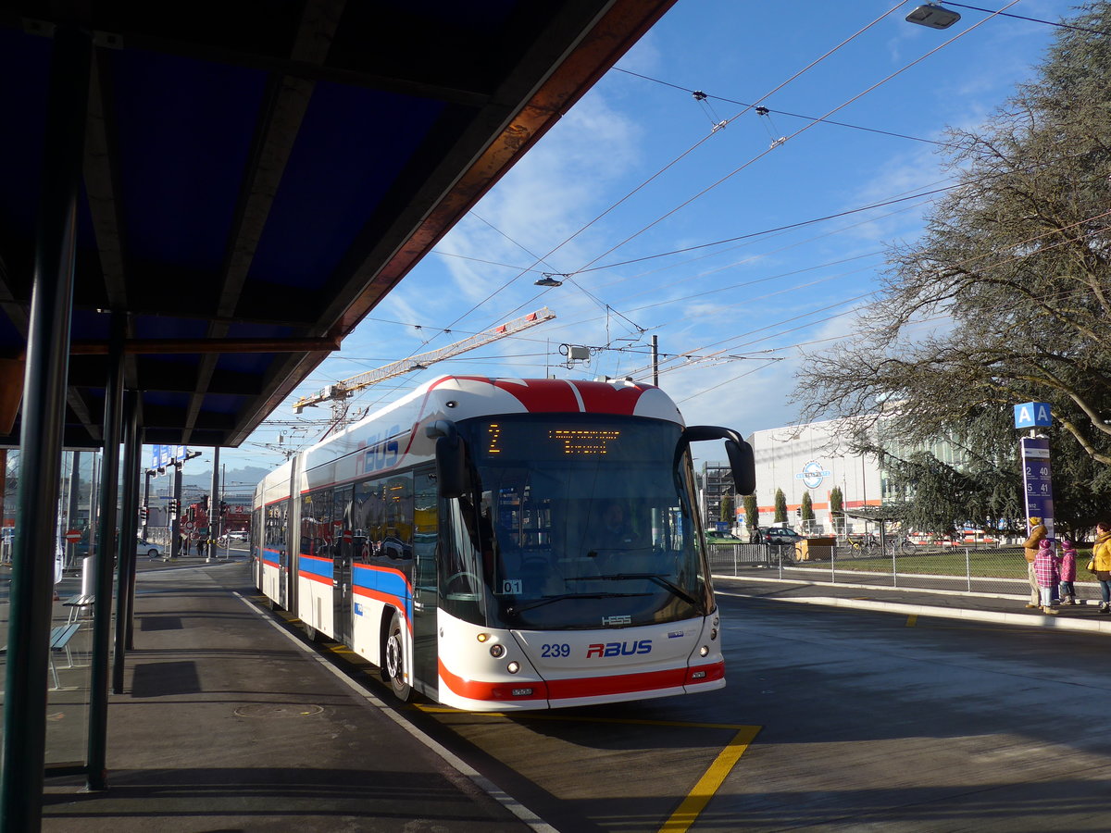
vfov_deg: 48.2
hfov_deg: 61.7
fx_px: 931
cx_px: 556
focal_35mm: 29
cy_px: 416
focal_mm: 6
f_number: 2.8
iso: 80
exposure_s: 1/1000
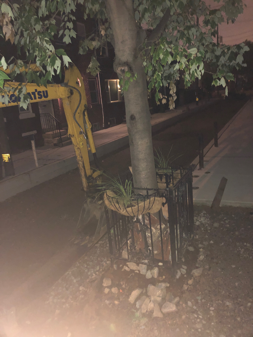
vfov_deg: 63.4
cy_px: 168
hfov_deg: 49.7
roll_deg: +6.7
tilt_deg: -15.1
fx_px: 273
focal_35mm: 28
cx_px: 126
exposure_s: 1/4
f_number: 1.8
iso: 500
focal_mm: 3.99
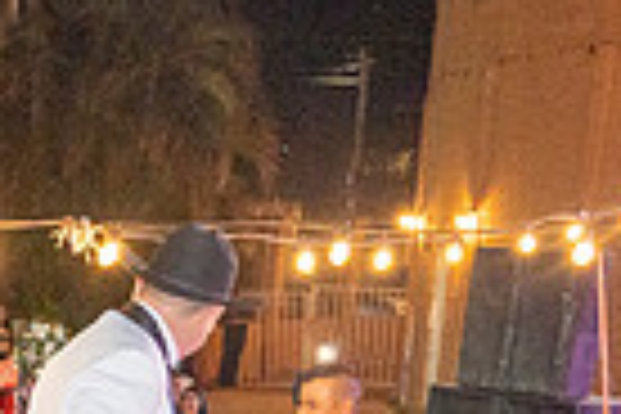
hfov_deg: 15.9
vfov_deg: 10.8
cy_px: 763
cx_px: -315
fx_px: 2035
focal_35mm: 118
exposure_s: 1/80
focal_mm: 28
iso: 2500
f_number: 5
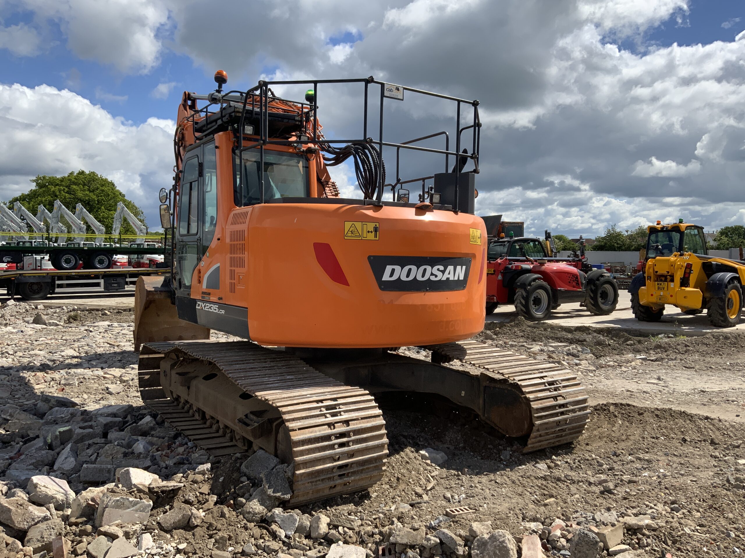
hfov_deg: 61.7
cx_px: 372
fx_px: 624
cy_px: 279
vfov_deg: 48.2
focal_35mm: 29
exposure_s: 1/2227
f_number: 1.8
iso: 16
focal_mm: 3
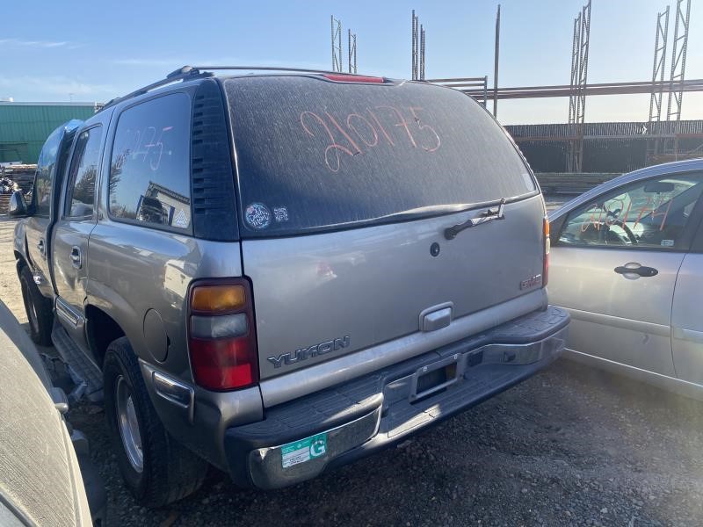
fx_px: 528
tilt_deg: -10.9
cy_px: 264
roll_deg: +1.4
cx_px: 352
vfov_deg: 53.1
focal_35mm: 26
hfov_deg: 67.3
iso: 32
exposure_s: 1/1170
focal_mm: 4.25
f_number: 1.8
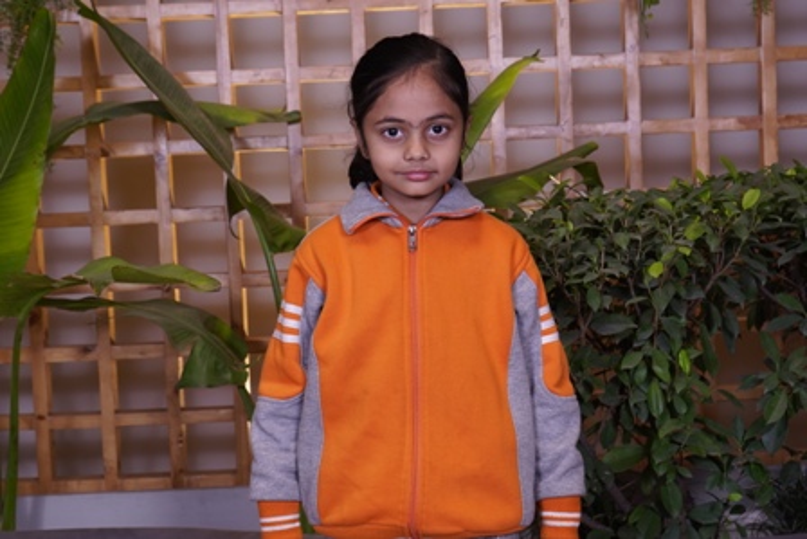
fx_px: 1413
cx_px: 404
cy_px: 270
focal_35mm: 63
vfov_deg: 21.6
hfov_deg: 31.9
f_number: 4.5
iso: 400
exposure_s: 1/125
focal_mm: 42
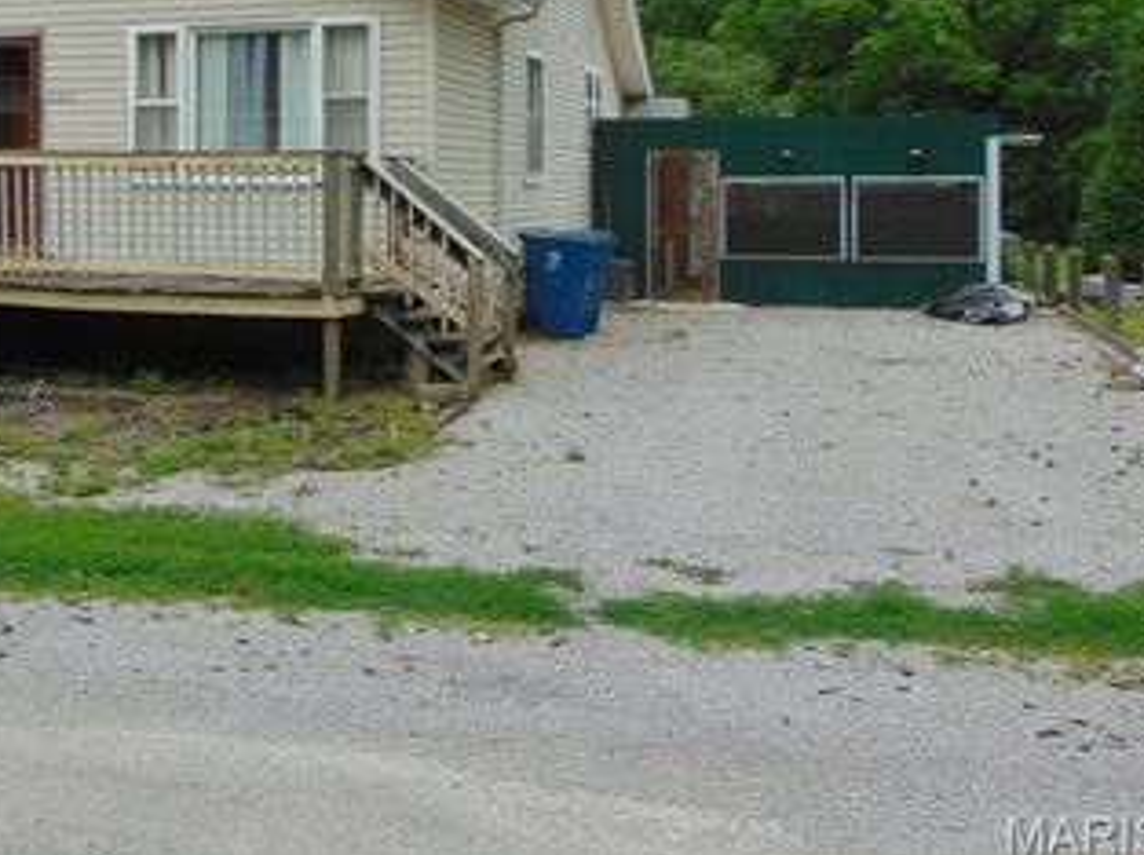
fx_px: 1584
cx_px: 270
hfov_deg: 38.6
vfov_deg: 29.6
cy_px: 188
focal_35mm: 48
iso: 100
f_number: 8
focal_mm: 5.4
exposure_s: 1/250
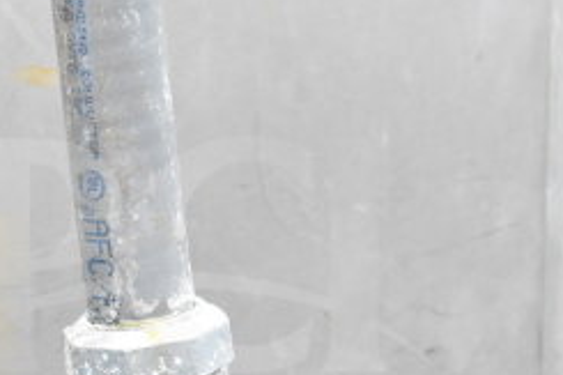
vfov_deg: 10.7
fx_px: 1985
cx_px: 179
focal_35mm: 127
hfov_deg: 16.1
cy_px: 321
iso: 6400
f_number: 13
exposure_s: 1/640
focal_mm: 34
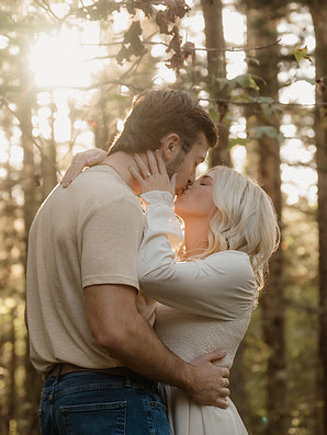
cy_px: 238
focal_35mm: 109
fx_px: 1372
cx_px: 164
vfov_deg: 18.0
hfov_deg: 13.6
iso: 500
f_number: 2.8
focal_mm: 67
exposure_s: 1/125
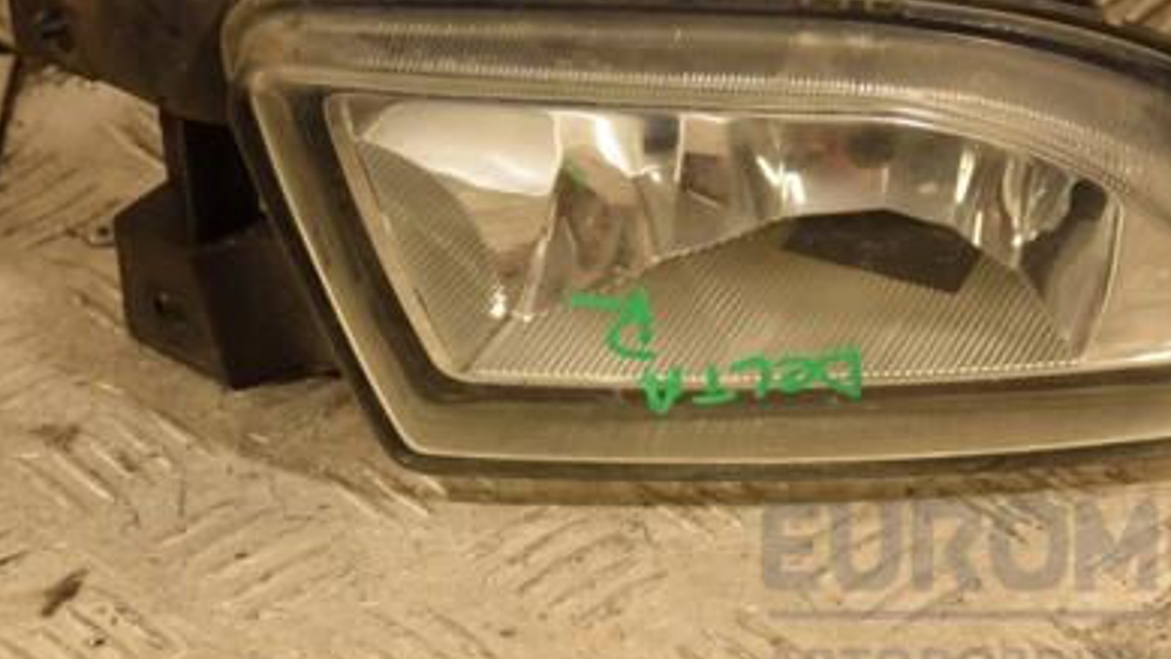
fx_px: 4969
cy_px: 144
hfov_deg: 13.4
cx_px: 704
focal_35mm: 160
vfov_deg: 7.6
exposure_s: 1/160
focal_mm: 66
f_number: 5.3
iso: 800
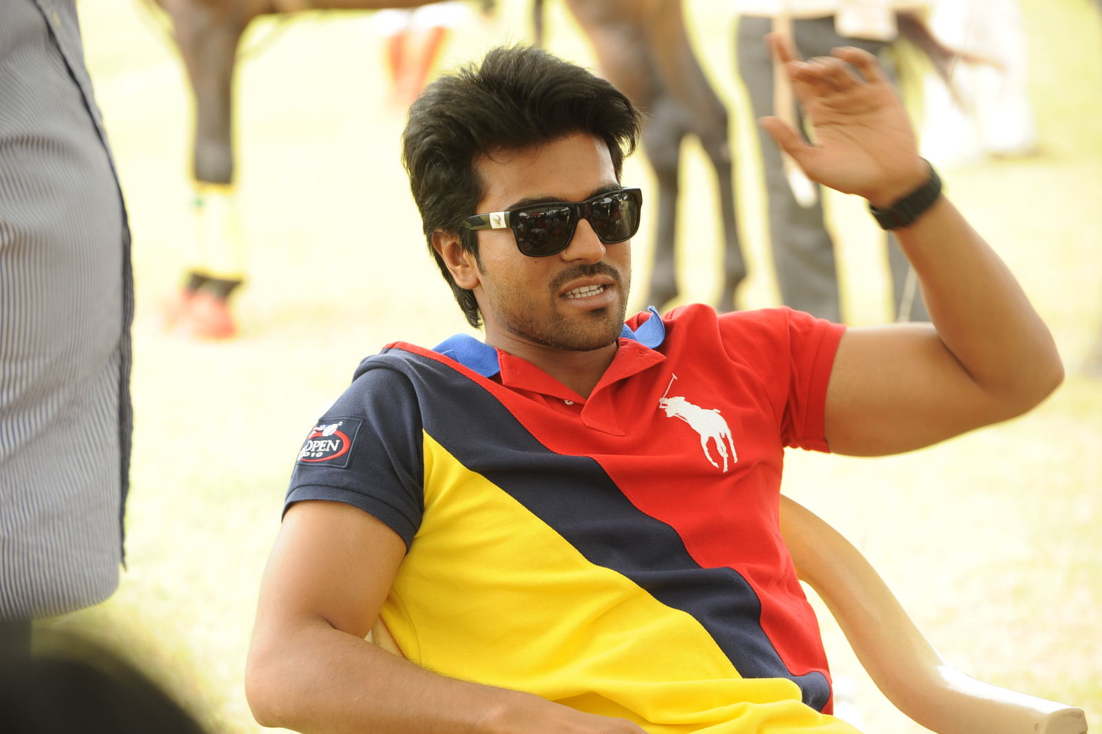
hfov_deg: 12.5
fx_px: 5048
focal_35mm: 165
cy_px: 367
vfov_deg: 8.3
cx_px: 551
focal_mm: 165
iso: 400
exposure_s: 1/125
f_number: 6.3
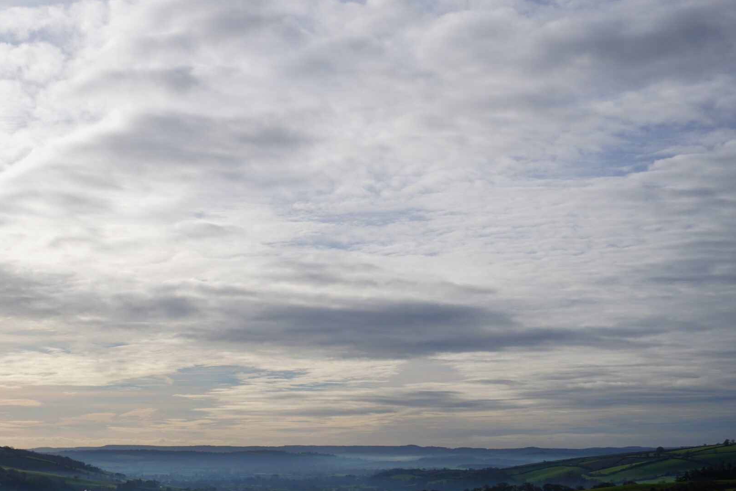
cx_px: 152
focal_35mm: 62
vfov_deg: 21.9
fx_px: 1268
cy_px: 315
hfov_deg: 31.6
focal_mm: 26
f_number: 5
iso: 100
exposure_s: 1/2500
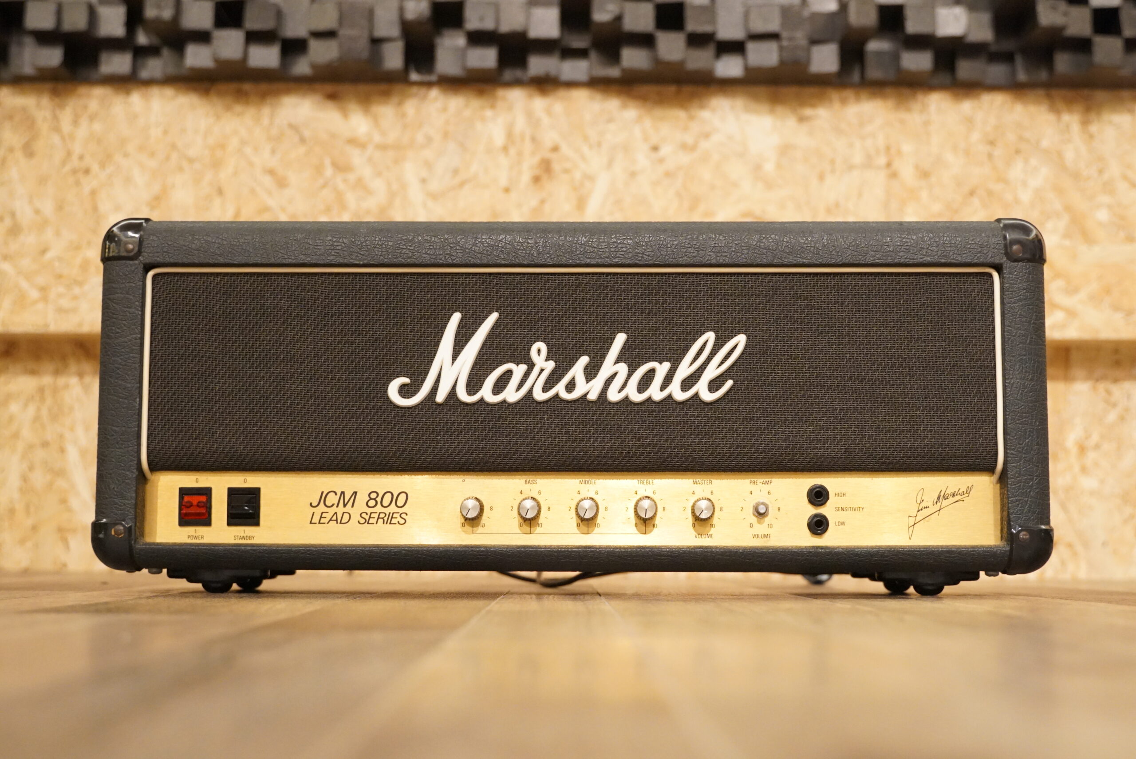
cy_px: 380
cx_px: 568
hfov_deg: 39.9
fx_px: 1563
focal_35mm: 50
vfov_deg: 27.3
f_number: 2.8
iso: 4000
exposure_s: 1/200
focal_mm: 33
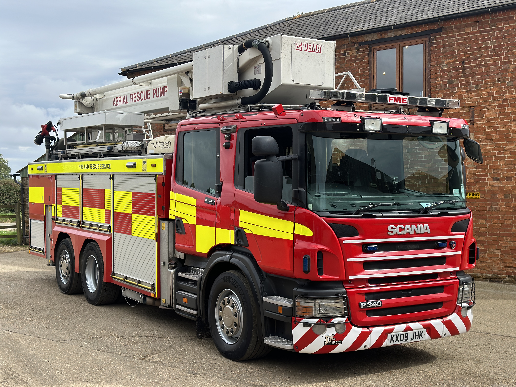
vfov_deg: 30.3
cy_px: 194
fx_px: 716
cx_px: 258
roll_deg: -0.2
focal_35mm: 48
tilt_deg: +0.6
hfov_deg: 39.7
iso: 100
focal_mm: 6.86
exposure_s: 1/3058
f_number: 1.78
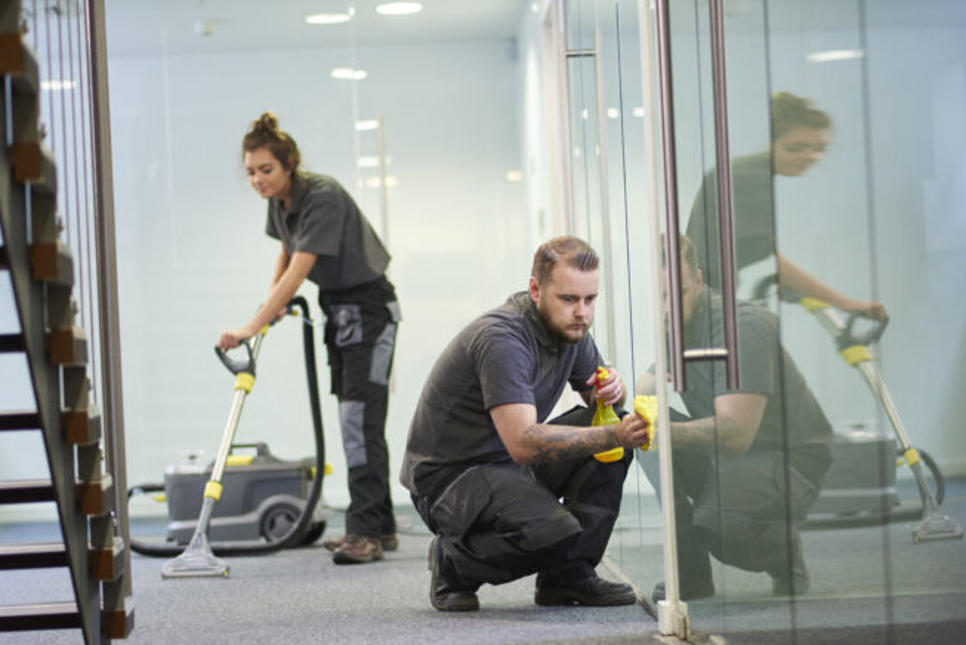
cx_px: 454
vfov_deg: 13.7
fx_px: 2684
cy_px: 366
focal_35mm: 100
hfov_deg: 20.4
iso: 800
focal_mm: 85
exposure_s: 1/80
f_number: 2
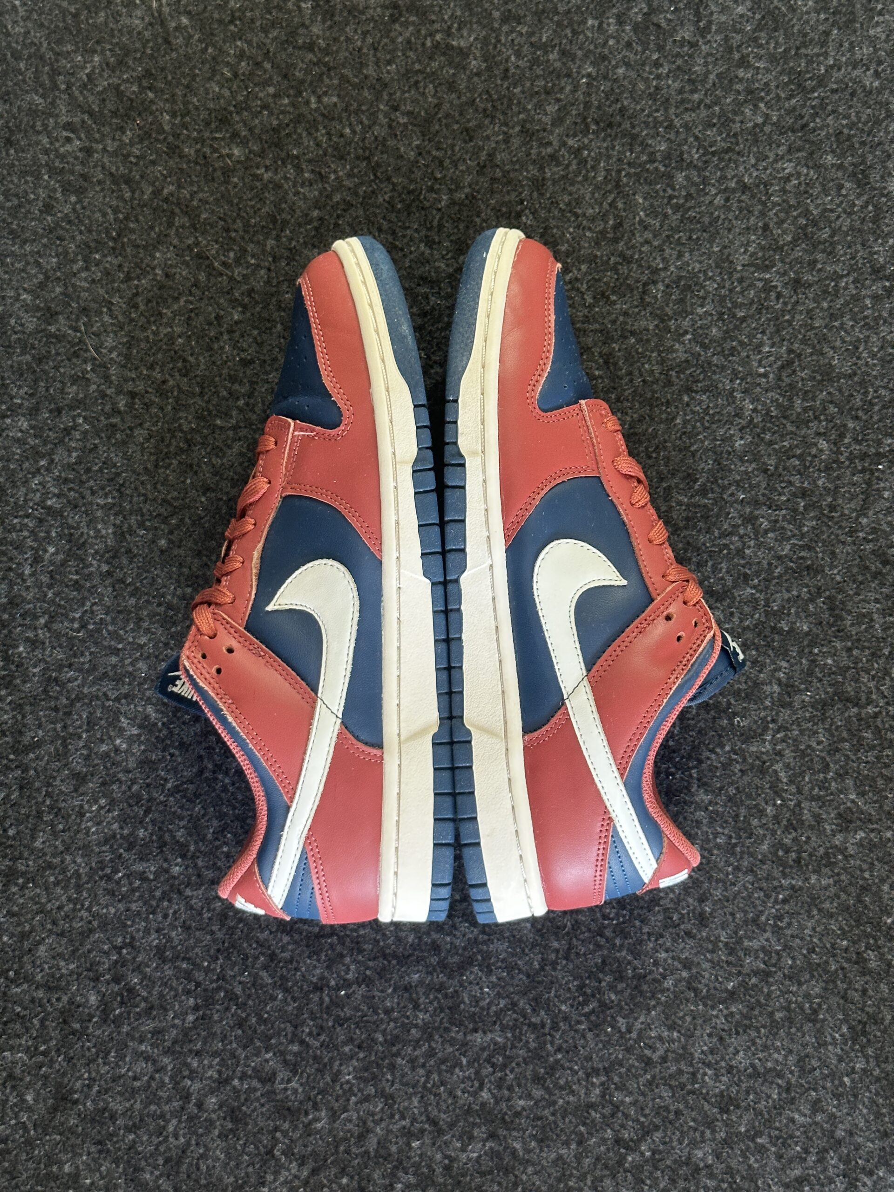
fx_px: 1653
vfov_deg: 39.7
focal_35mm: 48
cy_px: 596
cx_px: 447
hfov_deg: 30.3
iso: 160
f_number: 1.78
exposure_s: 1/50
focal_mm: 6.86
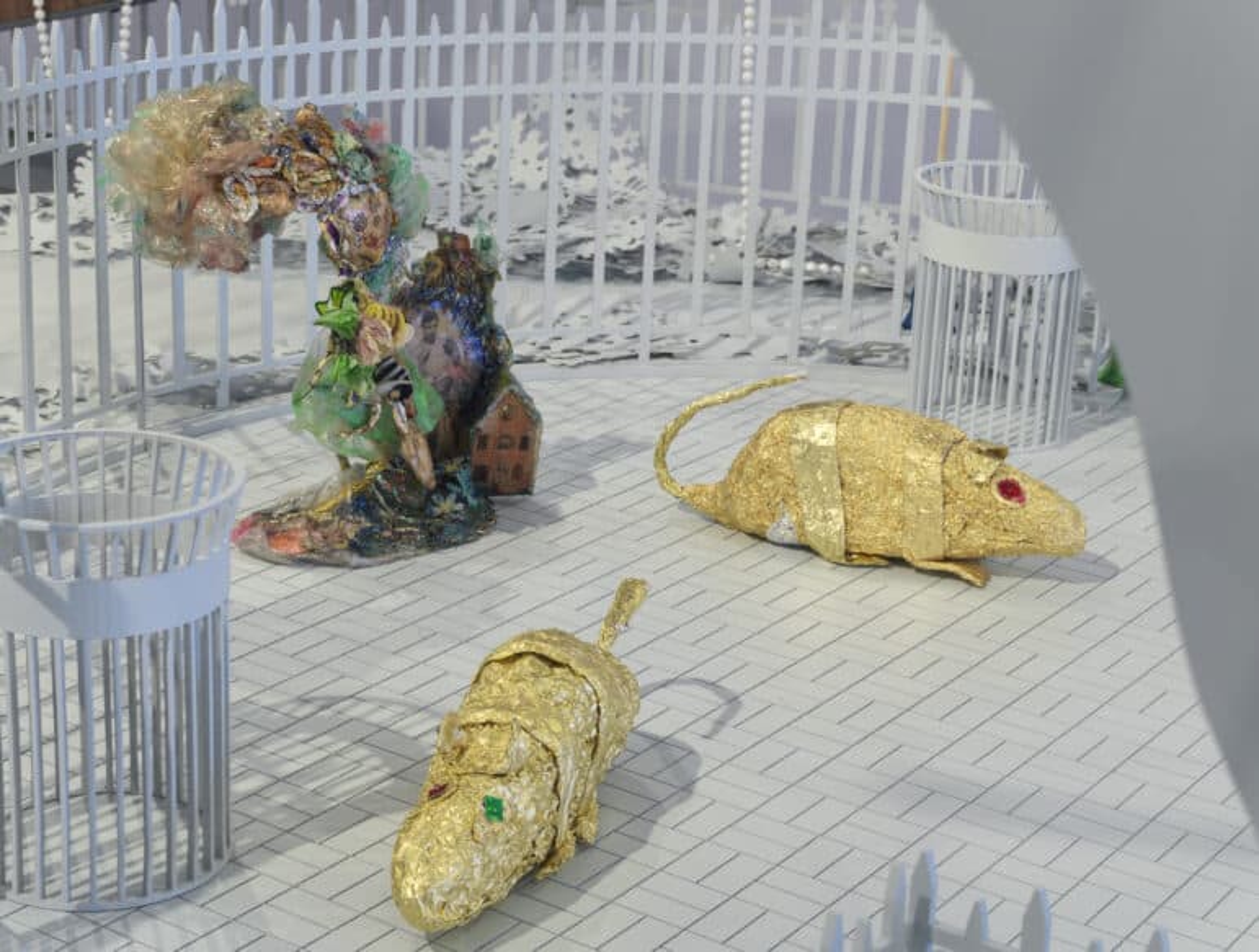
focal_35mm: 63
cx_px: 630
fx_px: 2298
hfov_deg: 30.6
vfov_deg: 23.4
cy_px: 476
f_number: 22
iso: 100
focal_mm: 80
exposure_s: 8
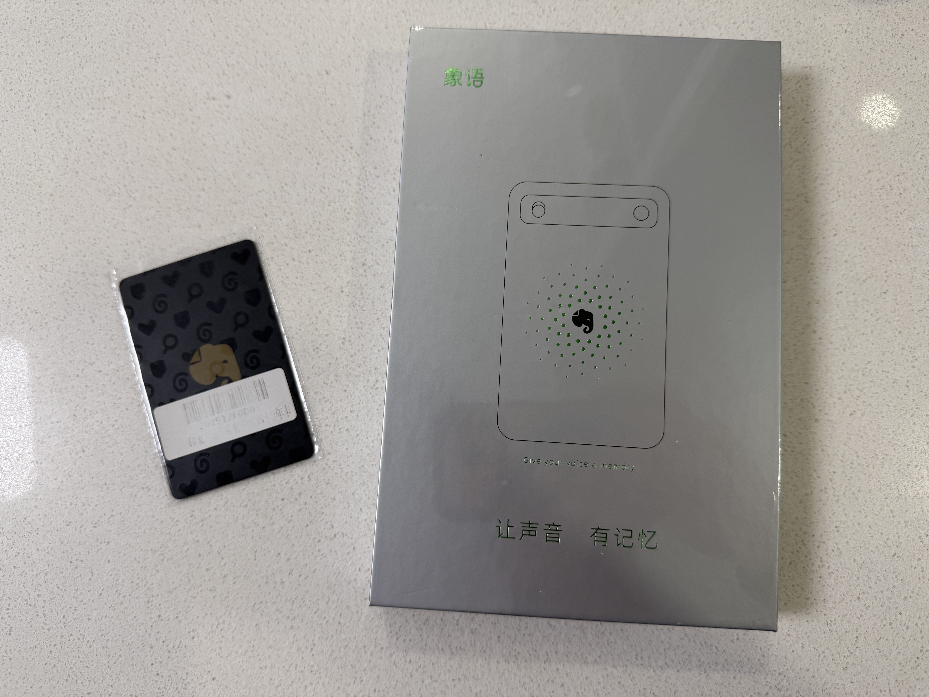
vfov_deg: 56.8
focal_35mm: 24
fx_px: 644
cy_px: 348
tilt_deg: -82.9
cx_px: 464
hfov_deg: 71.6
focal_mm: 6.76
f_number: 1.78
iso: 100
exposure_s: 1/100
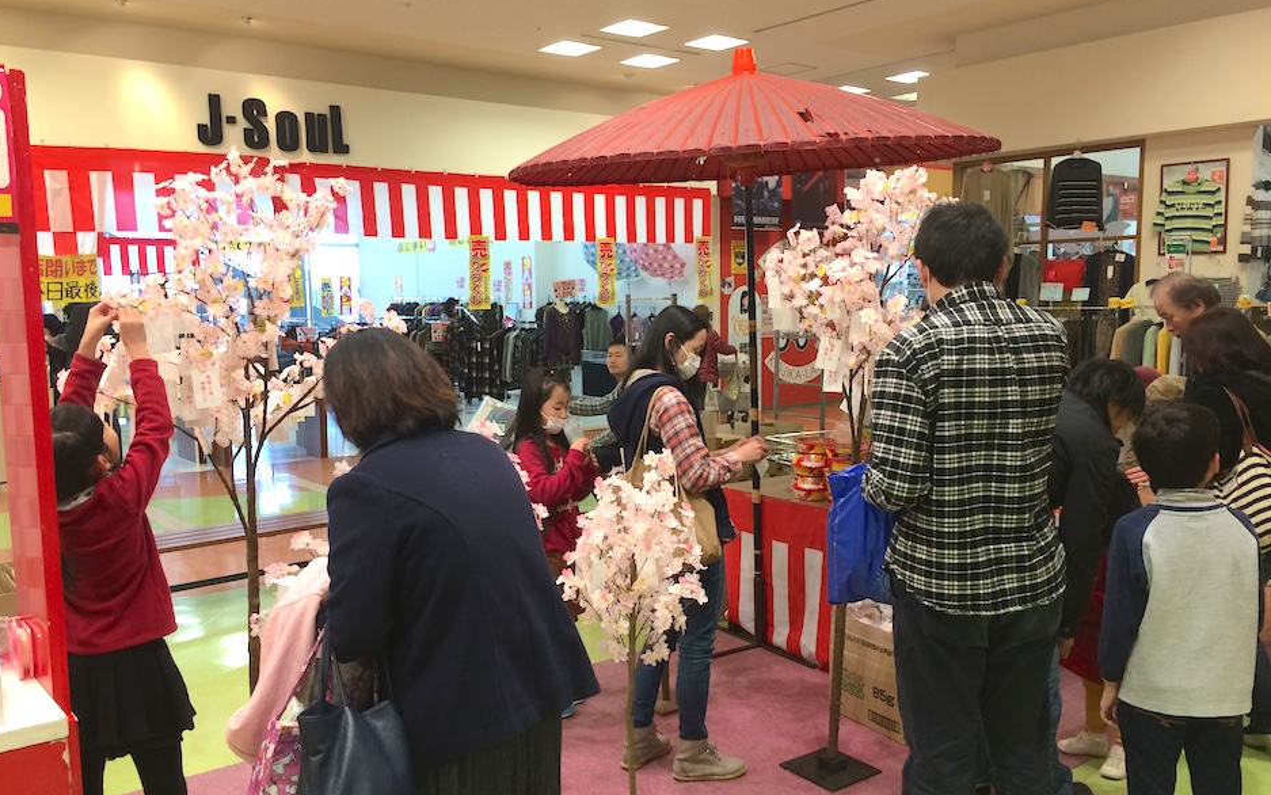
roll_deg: +1.0
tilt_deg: -6.9
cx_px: 633
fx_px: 1074
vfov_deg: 40.6
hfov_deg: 61.2
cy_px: 431
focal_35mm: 31
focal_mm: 4.15
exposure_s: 1/40
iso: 40
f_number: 2.2
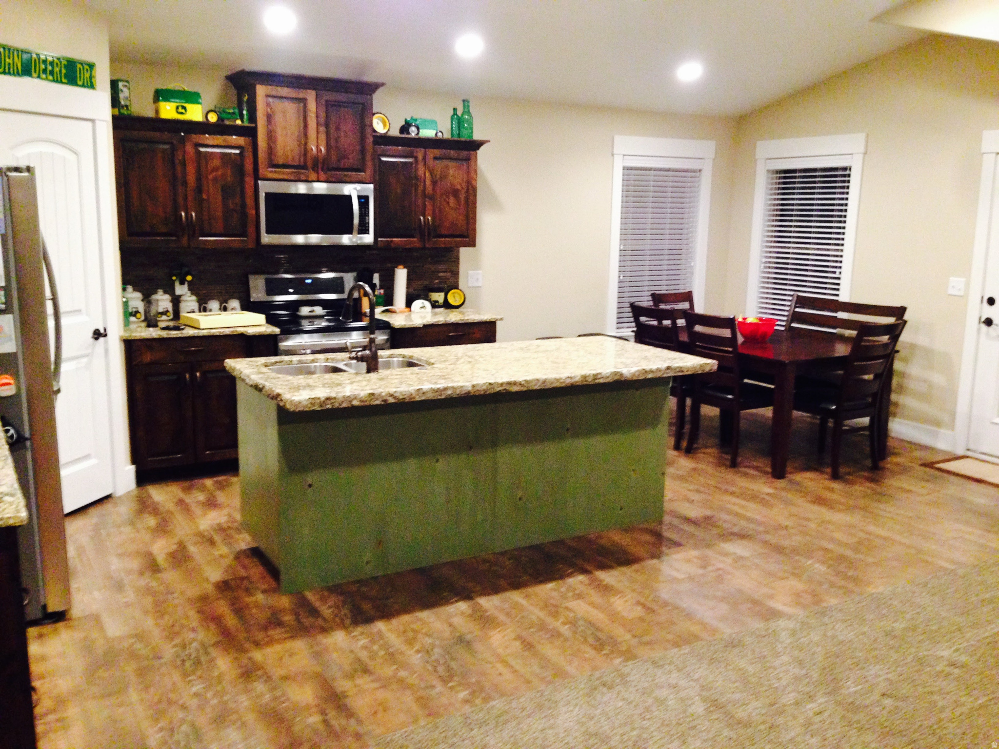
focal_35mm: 33
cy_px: 374
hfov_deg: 55.4
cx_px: 500
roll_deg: -1.2
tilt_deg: -9.8
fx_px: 952
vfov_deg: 42.9
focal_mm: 4.12
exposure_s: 1/20
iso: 320
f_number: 2.4
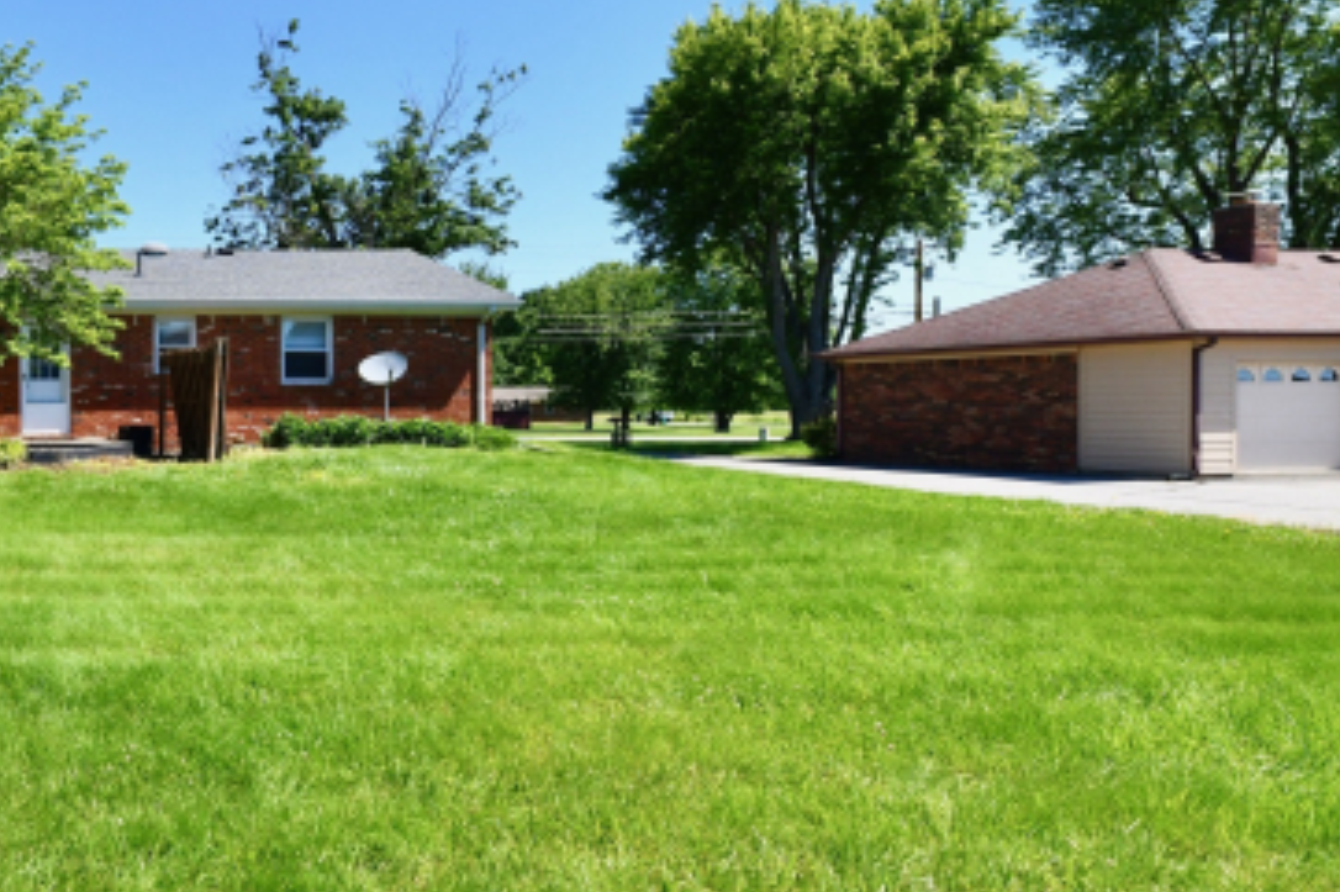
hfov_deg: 51.0
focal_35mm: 29
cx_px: -4
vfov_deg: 44.9
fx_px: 1079
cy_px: 433
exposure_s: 1/500
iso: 640
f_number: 11
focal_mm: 14
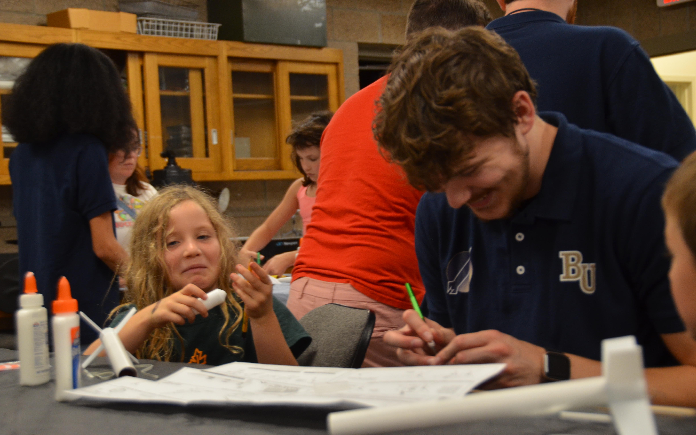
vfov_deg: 19.1
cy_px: 226
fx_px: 1290
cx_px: 347
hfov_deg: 30.2
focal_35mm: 68
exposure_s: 1/60
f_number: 4.5
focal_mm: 44
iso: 720
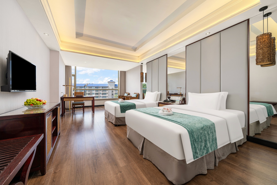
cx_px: 138
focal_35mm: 13
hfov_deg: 108.3
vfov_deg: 85.4
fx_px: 100
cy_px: 92
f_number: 9
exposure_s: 1/60
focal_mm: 13
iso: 200
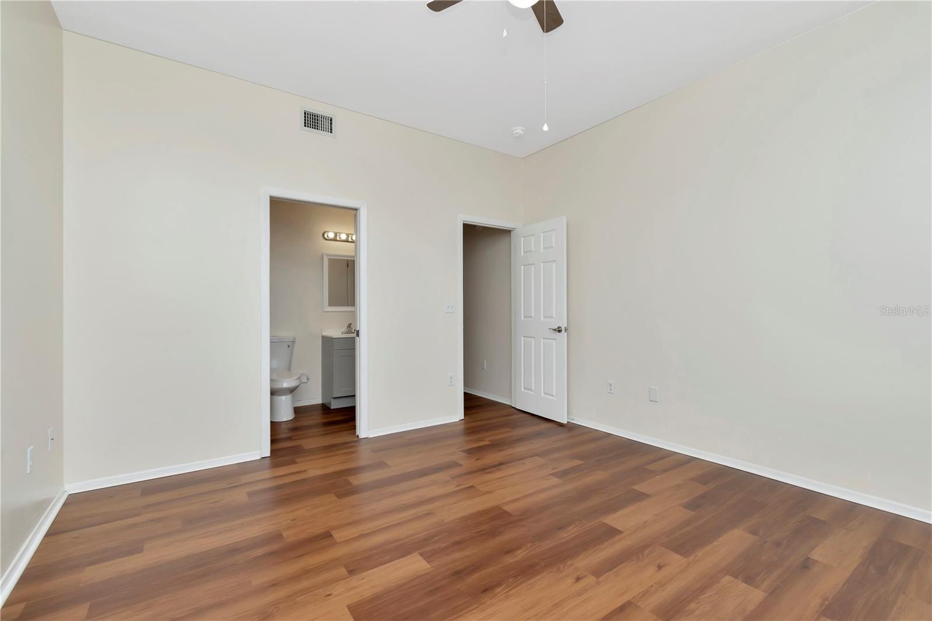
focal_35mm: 15
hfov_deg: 100.4
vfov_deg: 77.3
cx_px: 466
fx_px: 388
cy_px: 310
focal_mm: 10
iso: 200
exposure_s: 1/60
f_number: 8
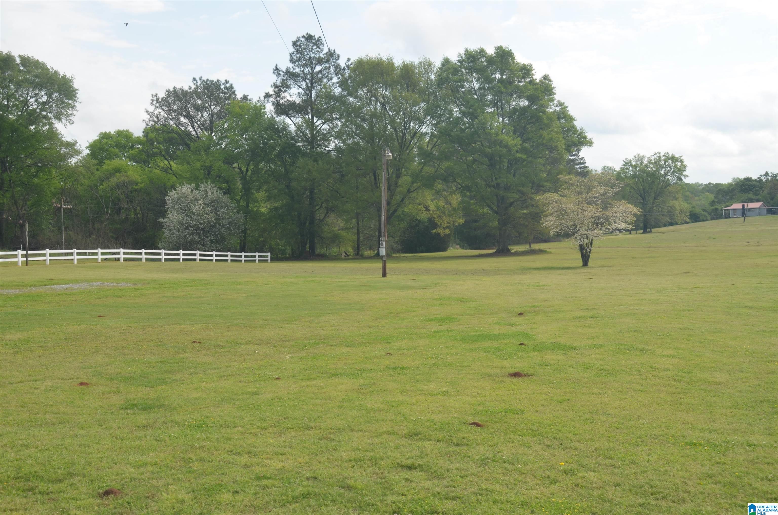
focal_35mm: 42
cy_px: 258
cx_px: 389
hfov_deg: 46.5
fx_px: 906
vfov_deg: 31.7
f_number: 8
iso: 110
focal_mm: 28
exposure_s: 1/250
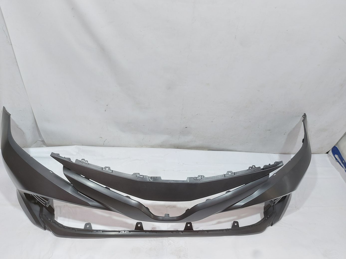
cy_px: 130
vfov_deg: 56.8
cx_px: 173
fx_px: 240
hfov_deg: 71.6
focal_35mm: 24
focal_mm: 5.23
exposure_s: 1/50
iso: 250
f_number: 1.8
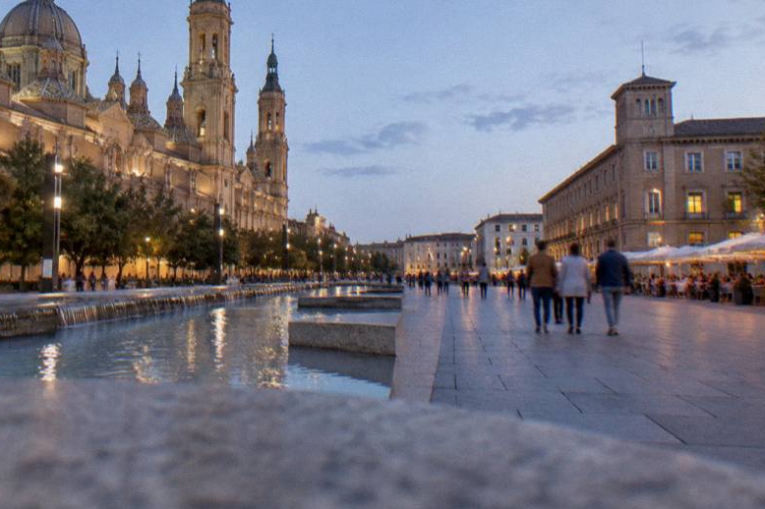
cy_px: 186
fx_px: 956
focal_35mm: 45
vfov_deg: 29.7
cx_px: 371
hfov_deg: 43.6
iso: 1600
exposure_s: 1/60
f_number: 6.3
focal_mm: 35
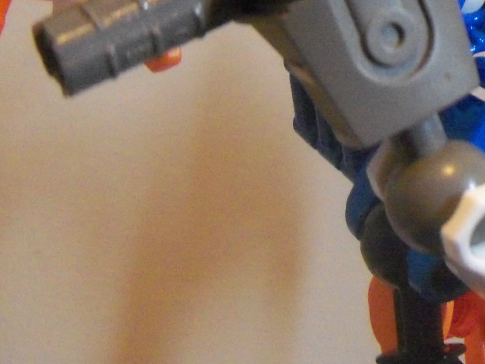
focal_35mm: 111
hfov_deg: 16.1
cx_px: 740
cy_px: -12
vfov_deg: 13.1
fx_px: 1555
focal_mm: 6.3
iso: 400
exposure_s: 1/5
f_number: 3
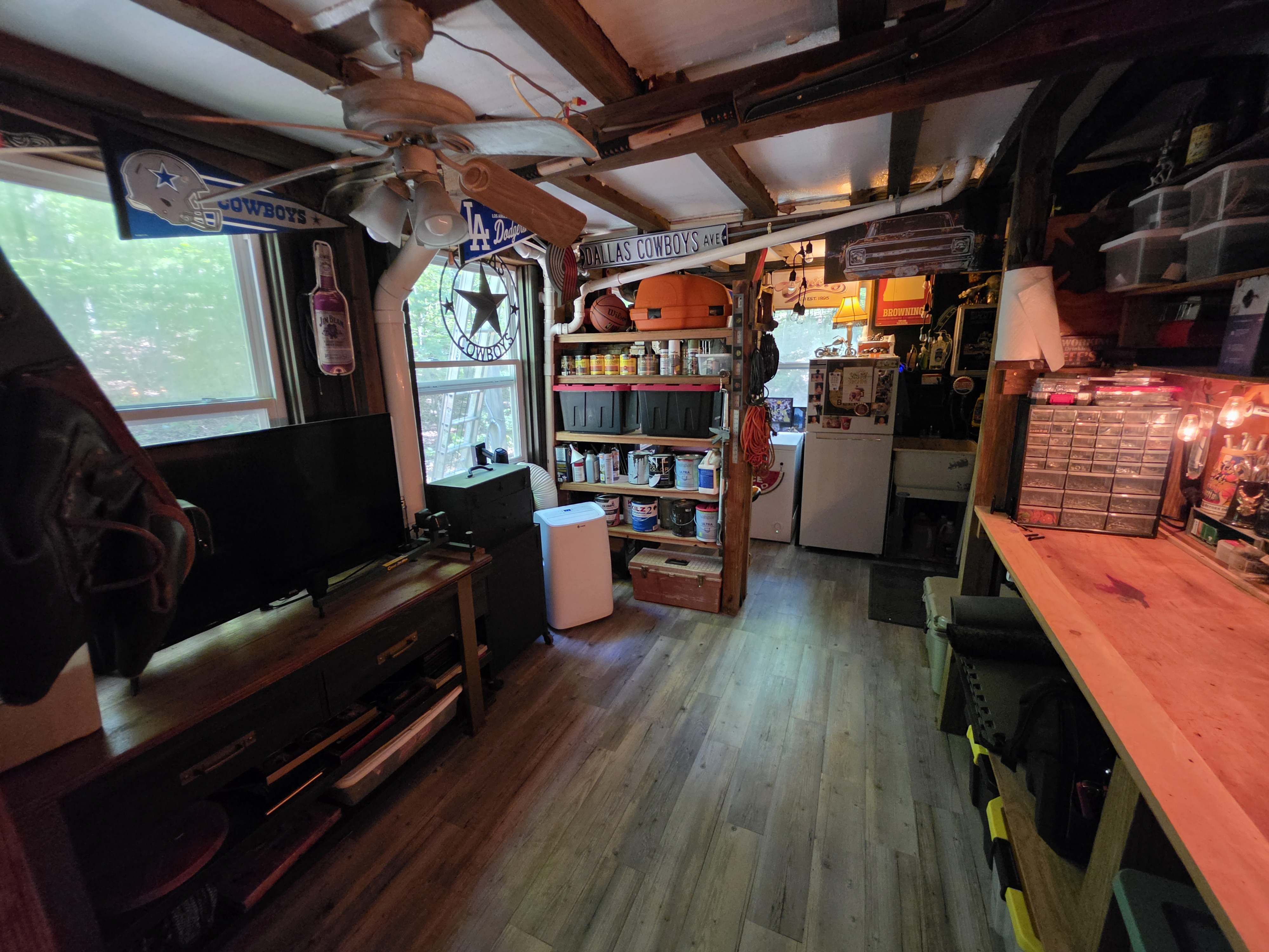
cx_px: 634
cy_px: 476
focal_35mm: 13
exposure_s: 1/60
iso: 1000
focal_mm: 2.2
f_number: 1.9
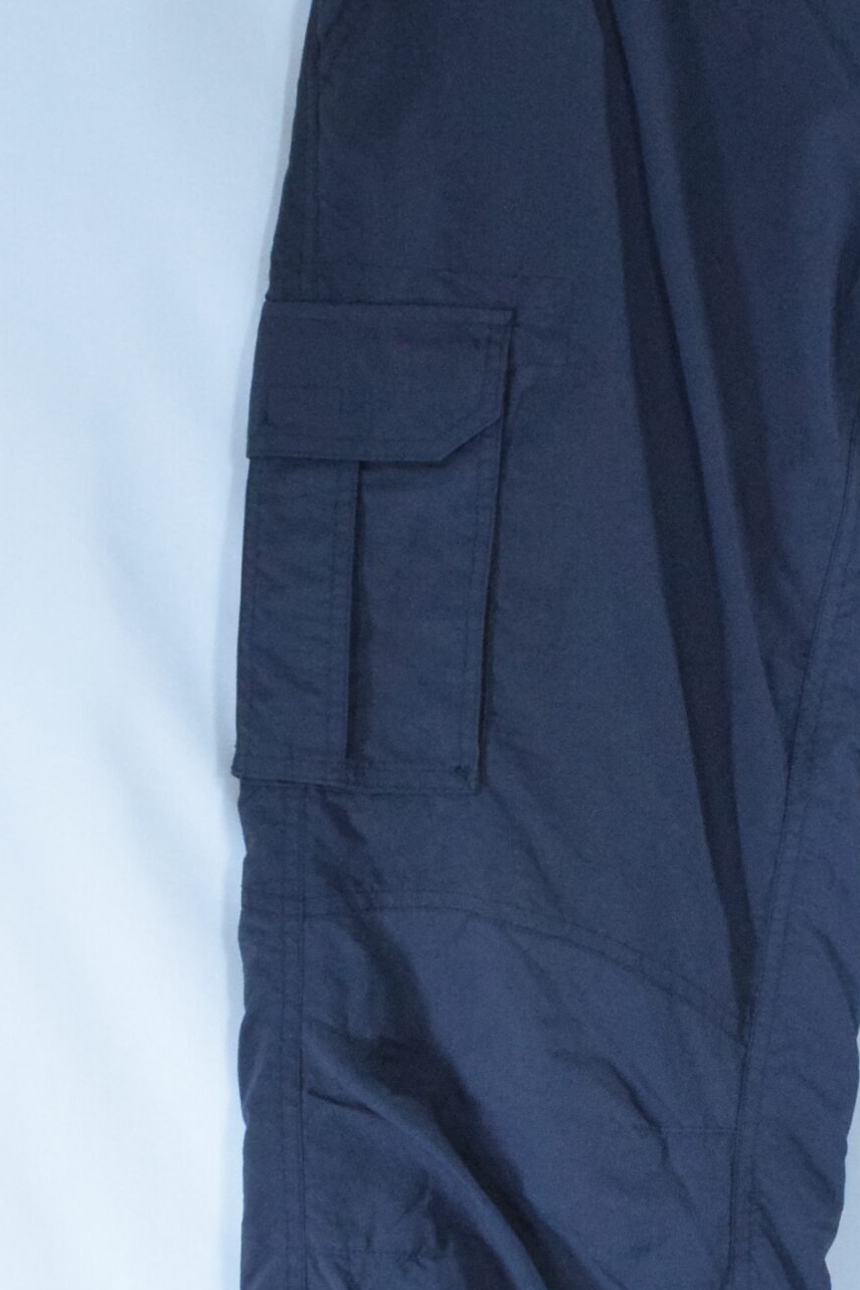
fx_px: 3817
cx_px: 768
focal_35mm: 107
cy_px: 708
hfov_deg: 12.8
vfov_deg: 19.2
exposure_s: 1/250
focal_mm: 23
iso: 3200
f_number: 9
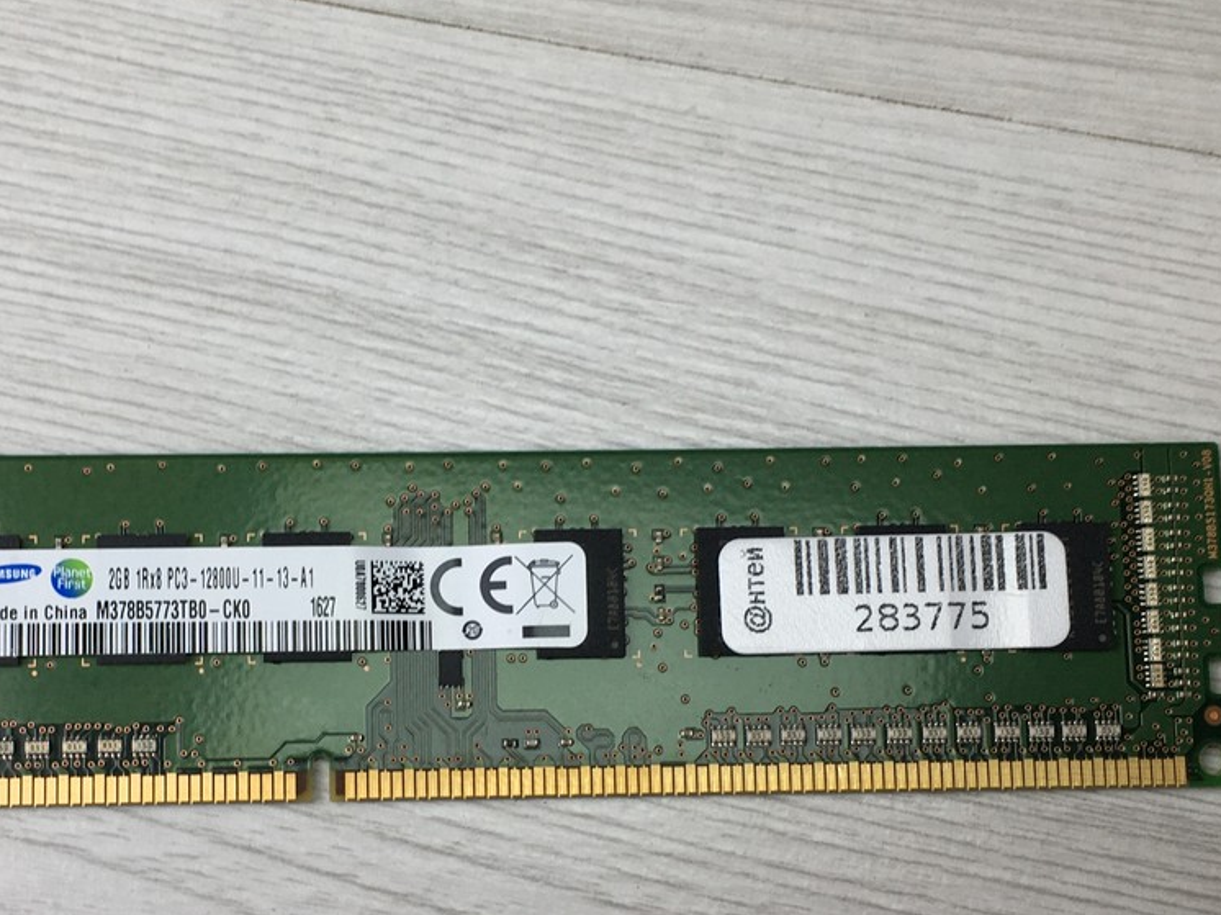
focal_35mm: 56
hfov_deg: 34.2
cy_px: 612
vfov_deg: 25.9
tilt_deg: -81.8
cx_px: 444
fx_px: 1975
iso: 25
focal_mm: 4.15
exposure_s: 1/100
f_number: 2.2
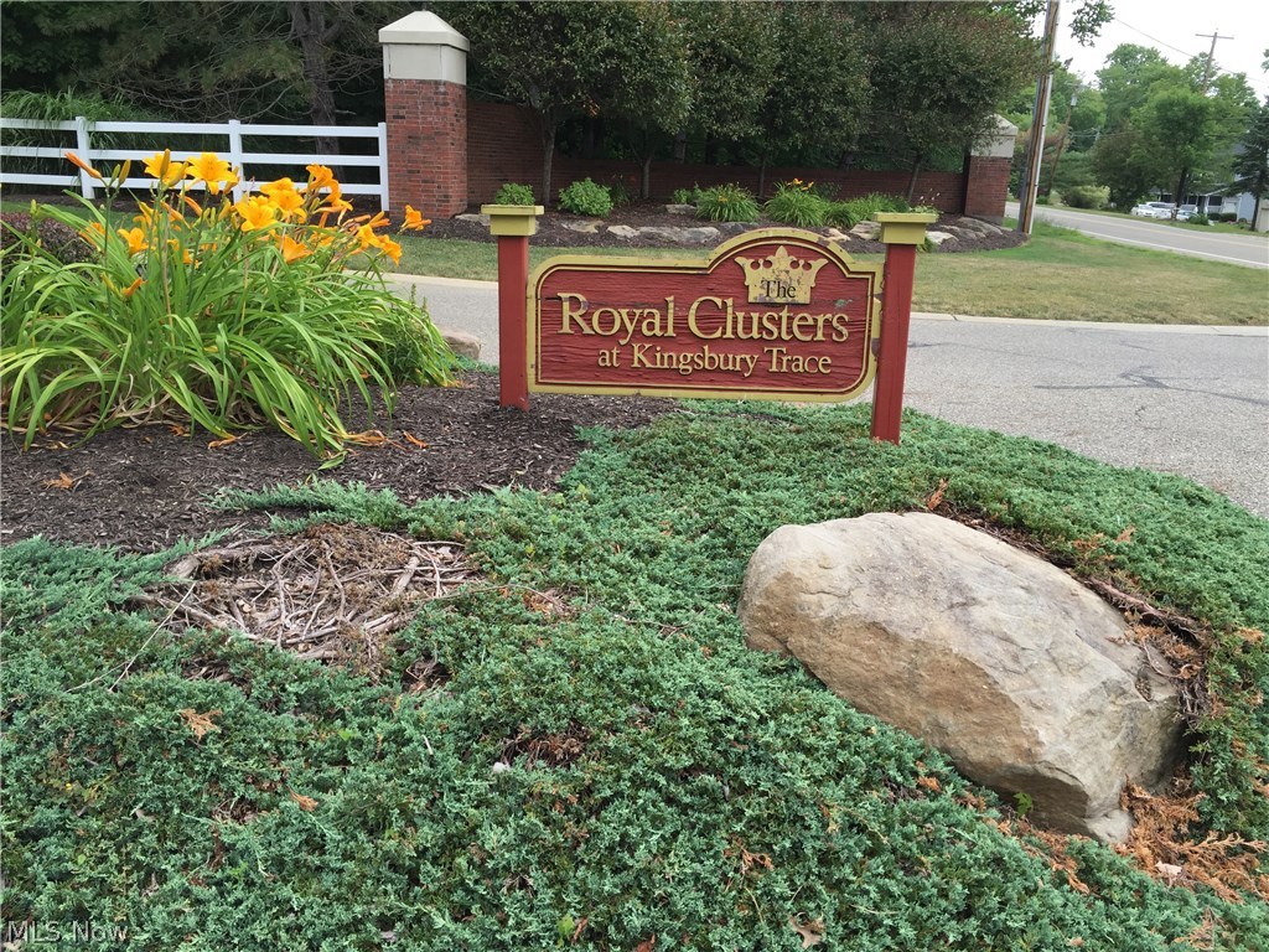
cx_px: 634
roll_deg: -2.1
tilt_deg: -16.2
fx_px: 1063
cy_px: 476
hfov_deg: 61.7
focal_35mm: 29
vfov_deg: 48.2
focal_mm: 4.15
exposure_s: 1/476
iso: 32
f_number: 2.2
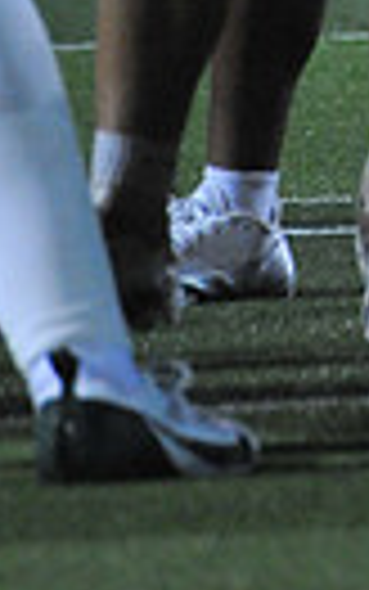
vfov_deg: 0.8
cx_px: 598
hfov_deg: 0.5
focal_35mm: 2476
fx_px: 39796
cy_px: -658
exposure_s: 1/200
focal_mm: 550
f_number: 6.3
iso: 6400
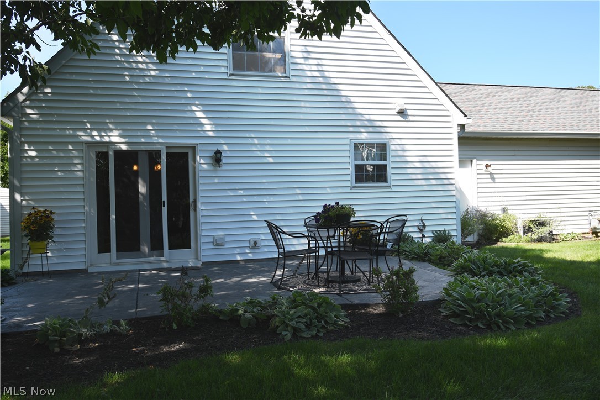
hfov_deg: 61.9
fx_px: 500
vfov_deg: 43.6
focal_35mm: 30
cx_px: 300
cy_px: 200
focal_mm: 20
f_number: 6.7
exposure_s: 1/125
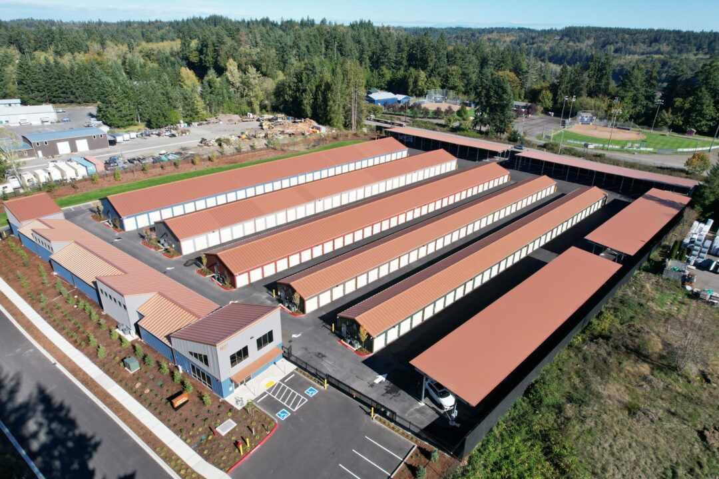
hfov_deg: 78.6
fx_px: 439
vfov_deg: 57.2
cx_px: 360
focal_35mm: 22
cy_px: 240
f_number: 2.8
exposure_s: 1/2000
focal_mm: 8.38
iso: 200
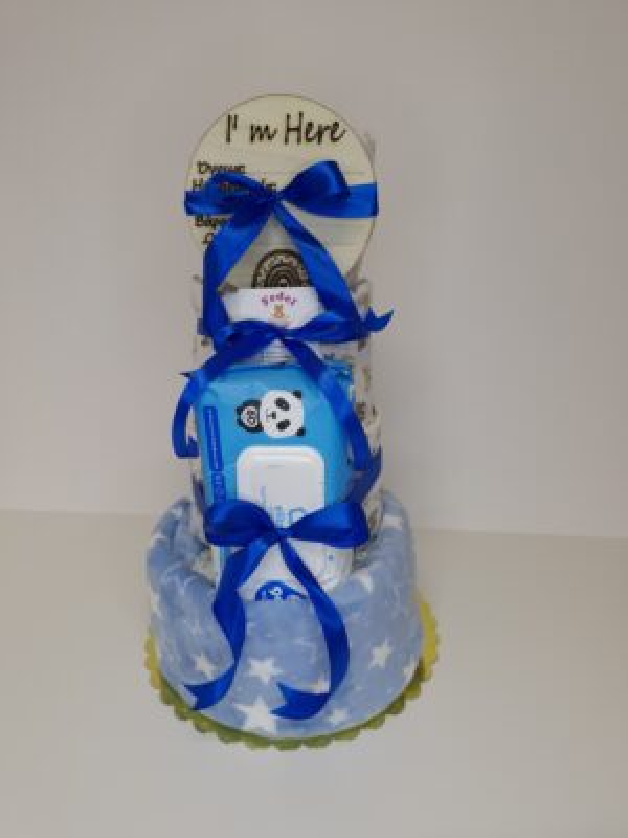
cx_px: 314
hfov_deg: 58.9
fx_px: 556
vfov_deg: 73.9
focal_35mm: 23
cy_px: 419
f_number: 1.8
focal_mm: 5.54
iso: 100
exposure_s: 1/100
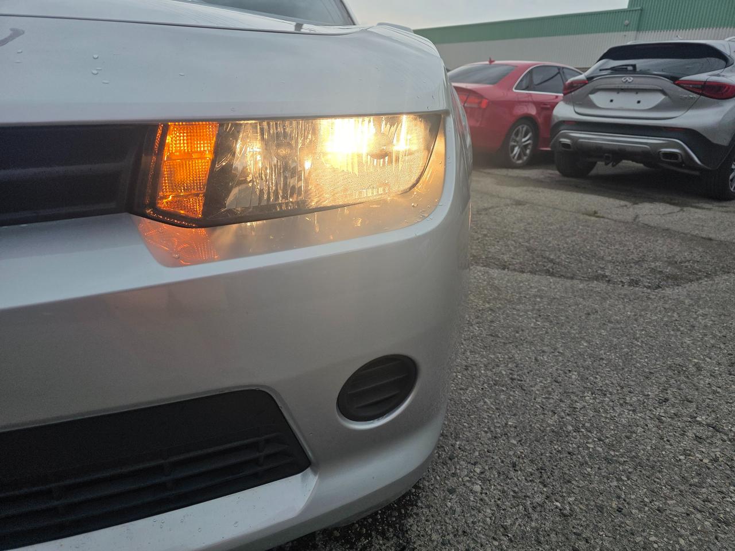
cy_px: 276
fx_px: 488
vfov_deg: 58.9
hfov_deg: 73.9
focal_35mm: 23
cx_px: 368
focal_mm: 6.3
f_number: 1.7
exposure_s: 1/359
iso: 64
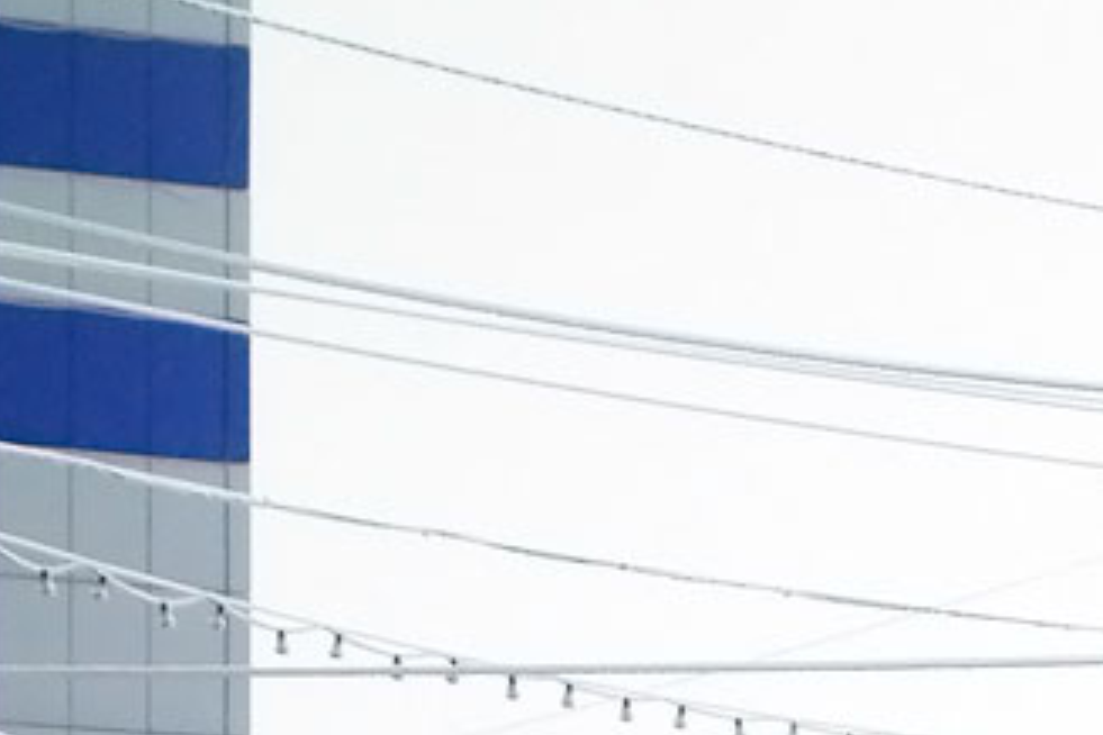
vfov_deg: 3.7
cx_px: 1906
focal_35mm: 367
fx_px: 11244
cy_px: 1332
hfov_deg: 5.5
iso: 320
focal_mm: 37.1
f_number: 4.9
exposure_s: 1/500
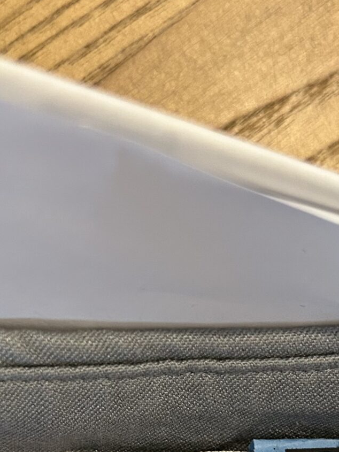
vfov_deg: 29.3
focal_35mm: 63
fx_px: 822
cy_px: 416
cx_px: 111
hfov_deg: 23.2
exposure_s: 1/60
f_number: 1.5
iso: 400
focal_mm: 5.7
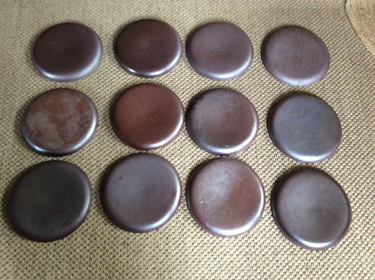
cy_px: 140
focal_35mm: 32
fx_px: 346
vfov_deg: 44.1
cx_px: 188
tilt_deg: -69.5
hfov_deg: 56.9
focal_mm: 3.3
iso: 200
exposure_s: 1/24
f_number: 2.4
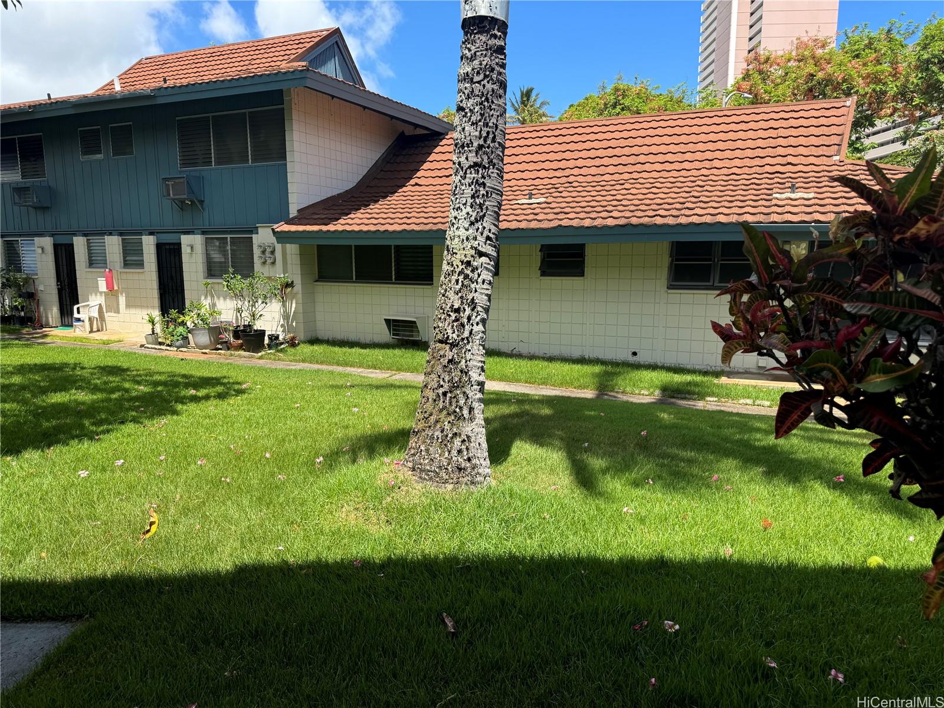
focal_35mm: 24
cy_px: 354
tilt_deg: -9.8
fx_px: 654
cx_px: 472
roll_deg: -0.1
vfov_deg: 56.8
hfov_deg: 71.6
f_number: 1.78
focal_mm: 6.76
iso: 80
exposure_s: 1/2174
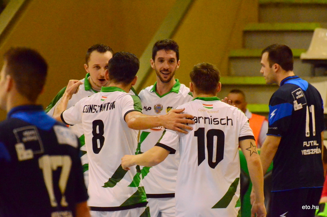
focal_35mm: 360
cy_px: 108
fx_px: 3263
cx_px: 164
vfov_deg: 3.8
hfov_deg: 5.7
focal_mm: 240
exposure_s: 1/800
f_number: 5.3
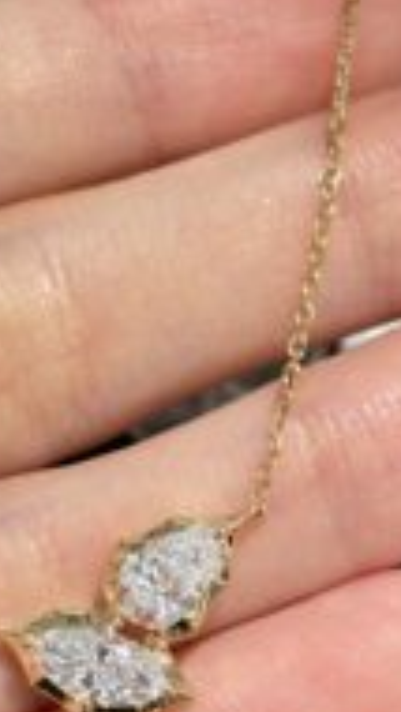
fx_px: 2247
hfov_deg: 10.2
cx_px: 82
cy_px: 498
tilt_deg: -52.0
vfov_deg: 17.9
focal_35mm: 119
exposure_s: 1/100
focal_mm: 5.96
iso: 40
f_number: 1.6
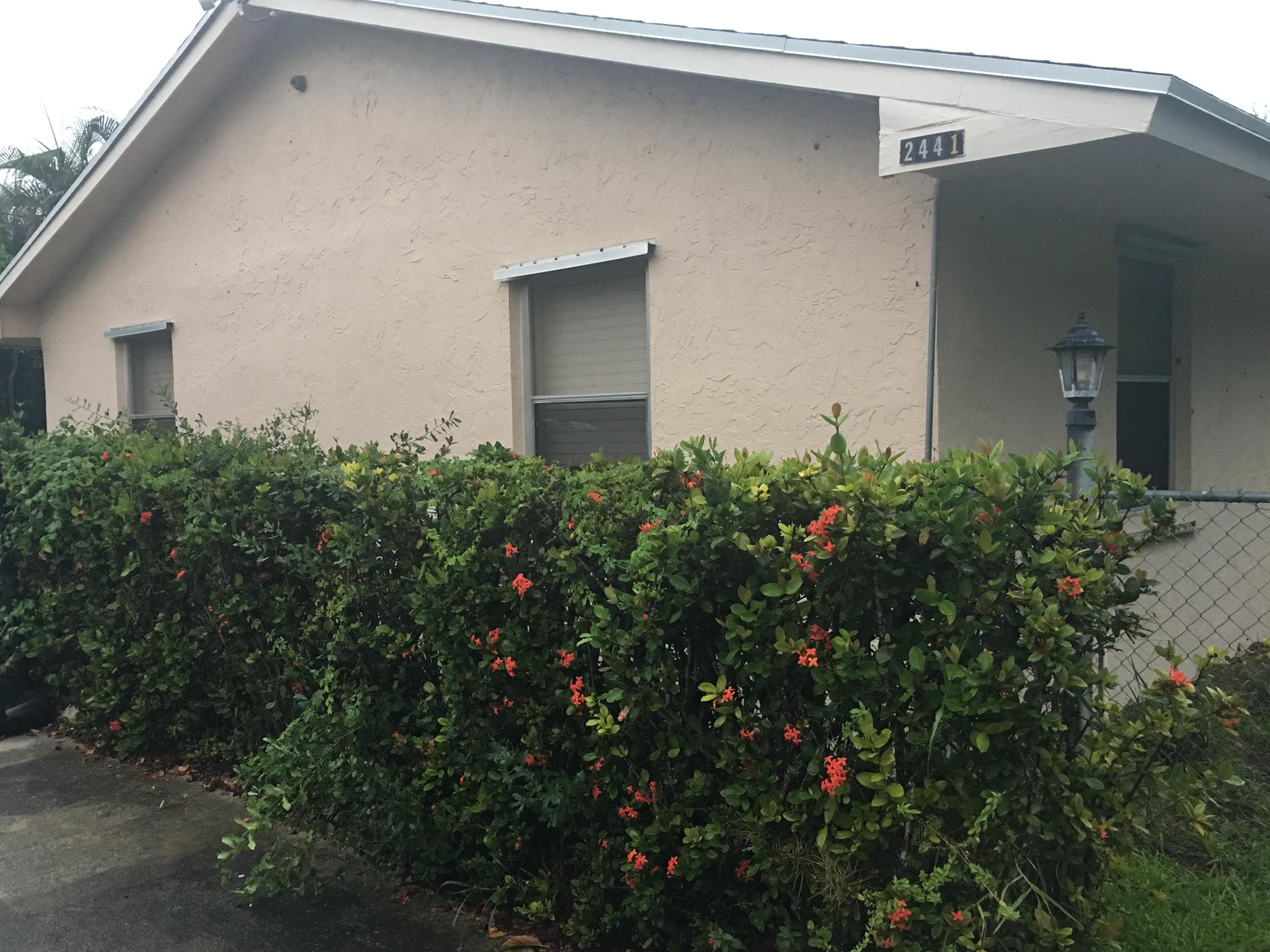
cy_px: 490
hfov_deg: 56.7
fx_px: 1174
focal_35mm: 32
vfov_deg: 44.2
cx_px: 576
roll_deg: +0.8
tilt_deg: -1.9
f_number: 2.2
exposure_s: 1/15
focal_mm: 4.15
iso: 80
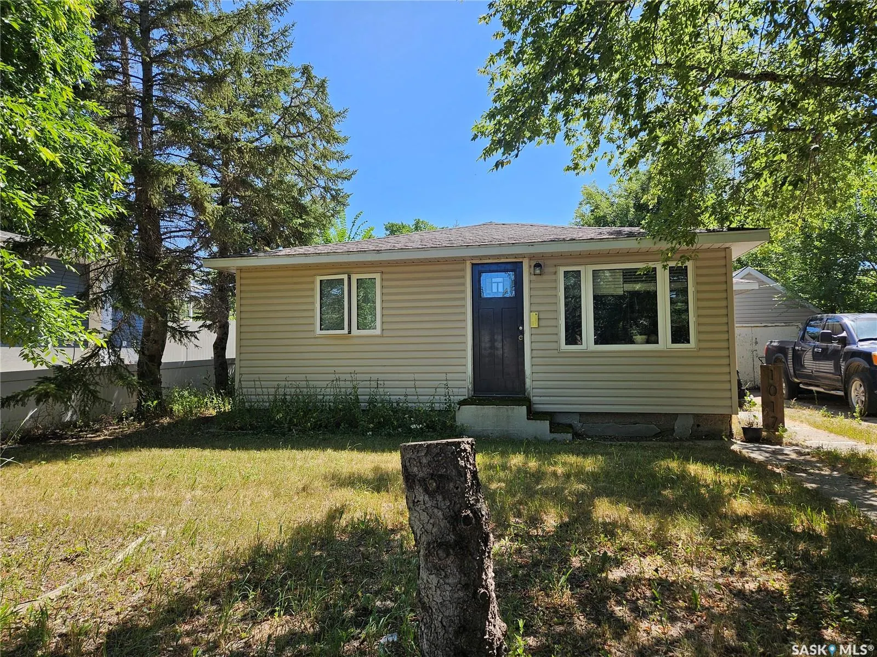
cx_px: 438
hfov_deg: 73.9
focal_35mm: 23
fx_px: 583
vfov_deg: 58.9
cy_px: 328
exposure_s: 1/773
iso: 25
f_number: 1.8
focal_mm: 5.4
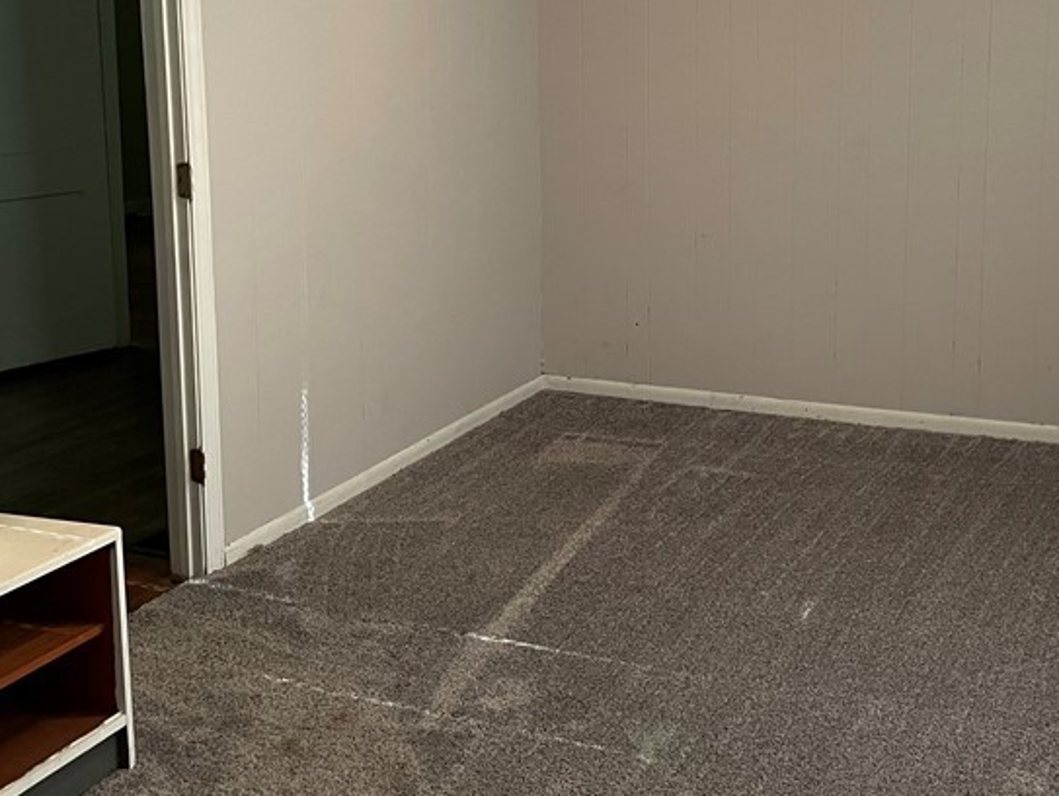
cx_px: 700
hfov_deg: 38.5
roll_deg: -0.1
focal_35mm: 49
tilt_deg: -8.7
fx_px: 1500
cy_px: 217
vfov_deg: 29.3
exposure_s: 1/60
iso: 250
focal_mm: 4.2
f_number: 1.6
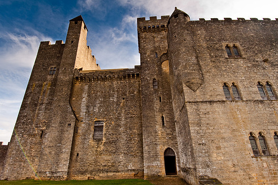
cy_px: 97
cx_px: 135
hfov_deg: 86.9
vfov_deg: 64.4
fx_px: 147
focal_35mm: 19
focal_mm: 12
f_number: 8
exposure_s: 1/250
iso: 200
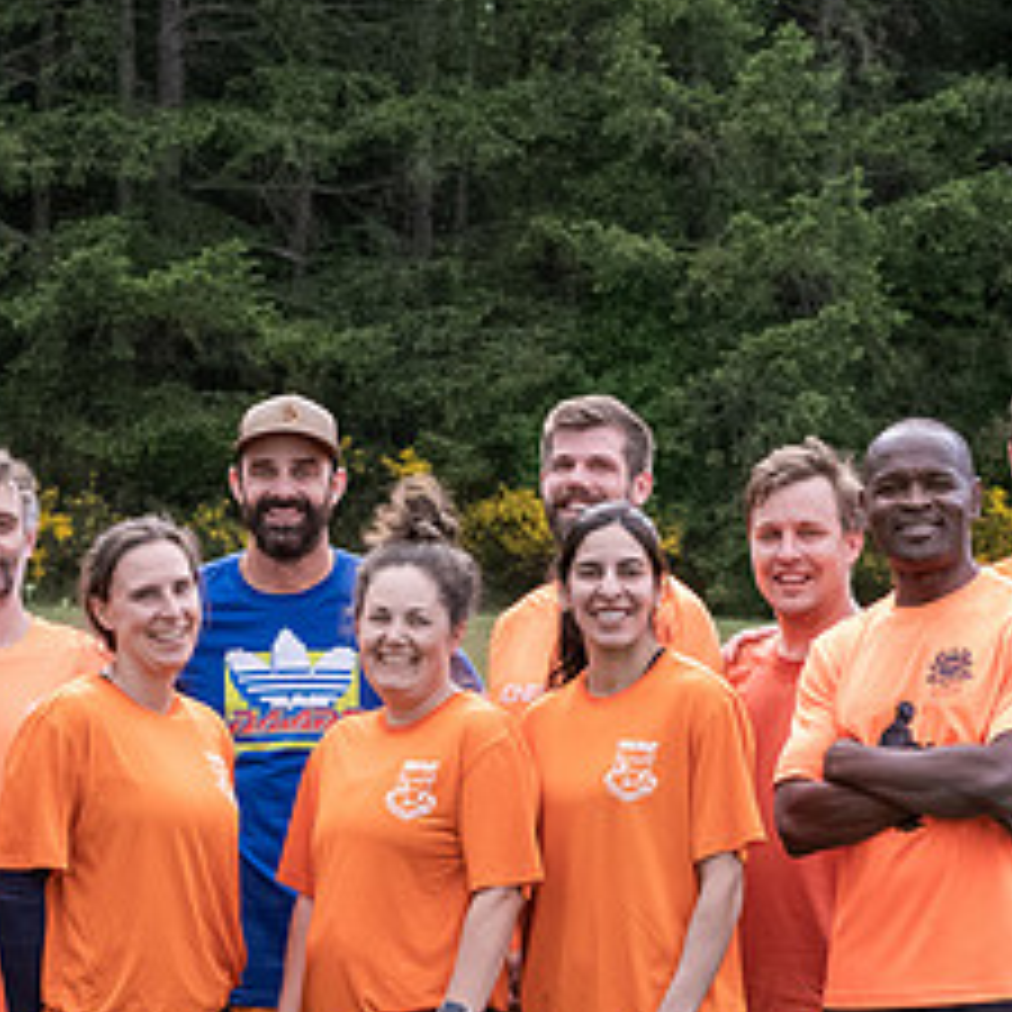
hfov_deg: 8.3
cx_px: 301
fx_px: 6946
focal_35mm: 210
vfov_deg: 8.3
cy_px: 726
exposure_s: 1/1250
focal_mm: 46
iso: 3200
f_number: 5.6
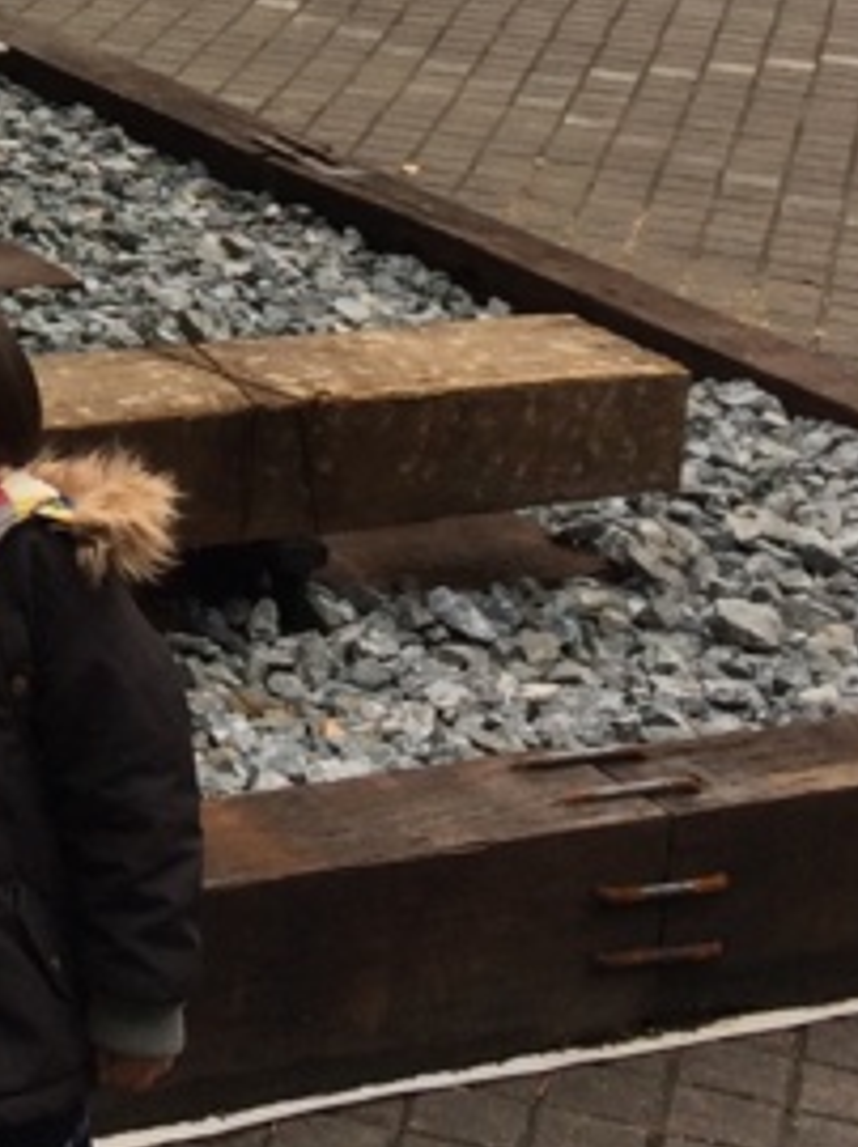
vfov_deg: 16.9
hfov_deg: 12.6
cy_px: -327
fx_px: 3641
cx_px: -522
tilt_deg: -8.6
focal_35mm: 110
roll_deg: -2.4
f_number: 2.2
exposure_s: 1/60
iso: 32
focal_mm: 4.15
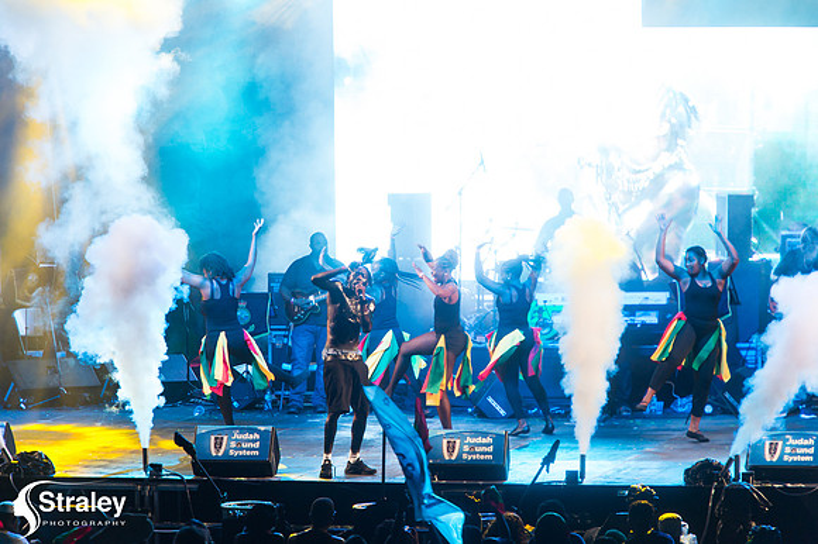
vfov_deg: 5.1
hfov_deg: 7.6
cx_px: 409
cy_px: 272
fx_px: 6131
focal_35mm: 270
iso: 3200
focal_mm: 270
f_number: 5.6
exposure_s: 1/200
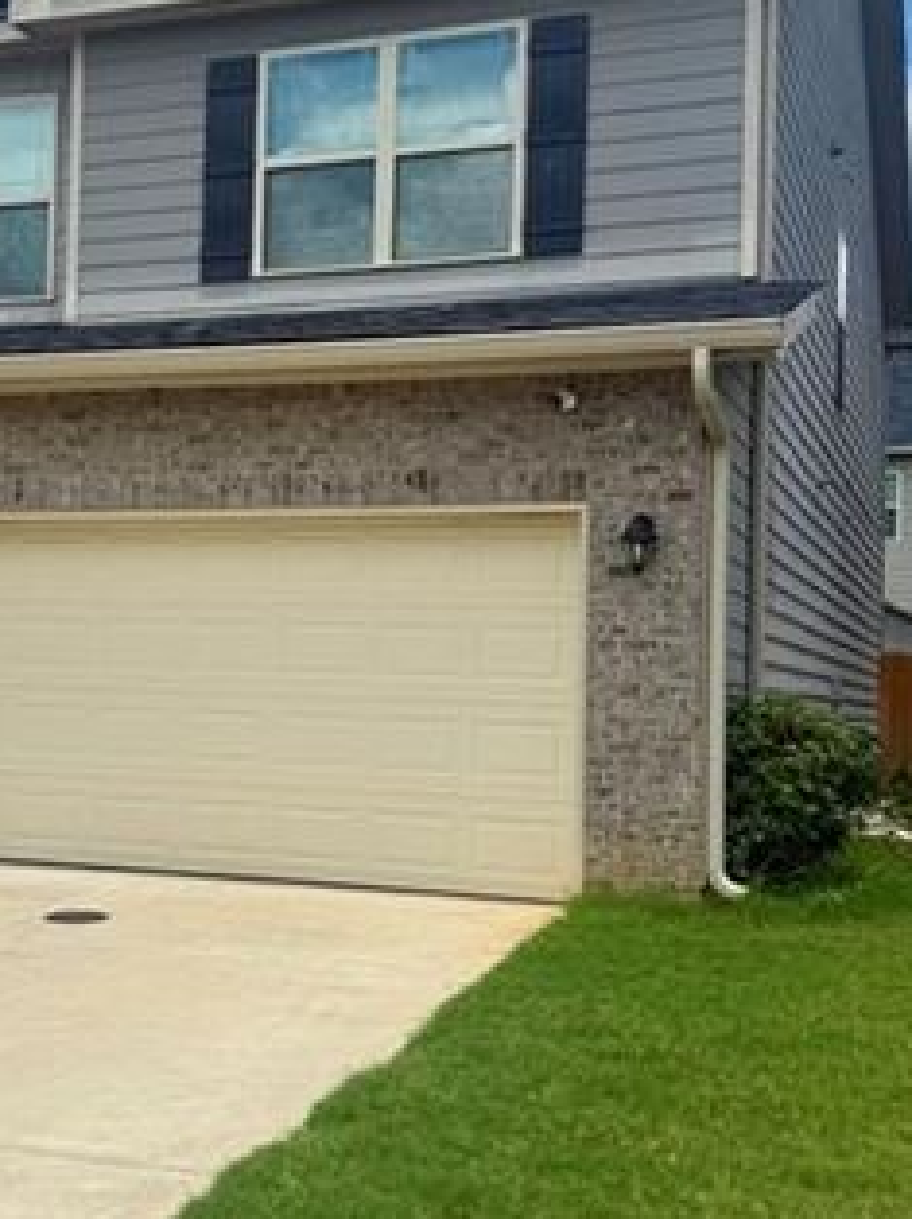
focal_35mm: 51
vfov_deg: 37.5
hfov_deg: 28.1
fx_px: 1794
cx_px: 217
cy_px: 604
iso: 80
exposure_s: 1/6173
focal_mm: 6.76
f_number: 1.78
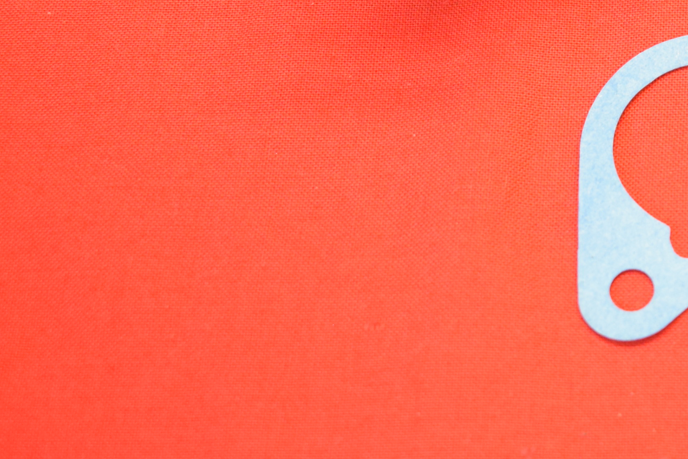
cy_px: -60
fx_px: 2294
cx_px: 836
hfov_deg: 16.3
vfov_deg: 11.3
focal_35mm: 120
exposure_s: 1/60
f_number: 5
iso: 1250
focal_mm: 30
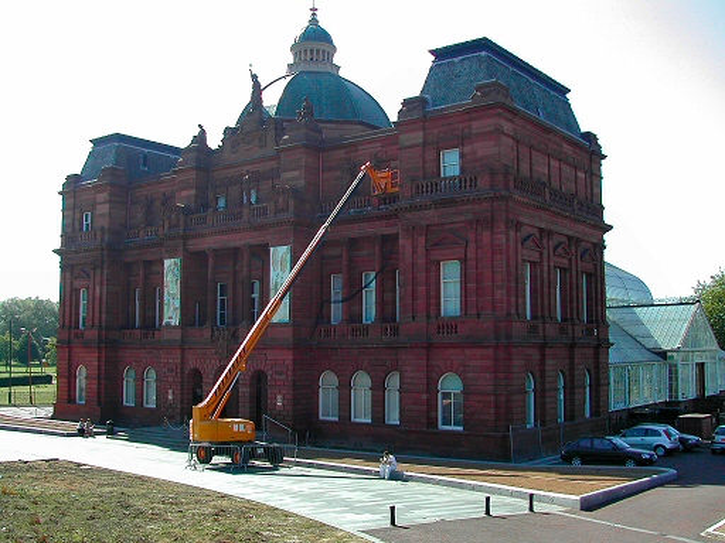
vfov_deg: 37.7
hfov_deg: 49.0
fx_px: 796
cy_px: 272
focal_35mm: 38
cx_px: 362
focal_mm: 8
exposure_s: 1/91
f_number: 7.6
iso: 100
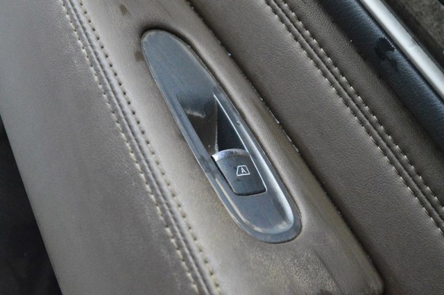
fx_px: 1016
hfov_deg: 24.6
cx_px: 222
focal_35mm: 82
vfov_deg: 16.5
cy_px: 148
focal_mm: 55
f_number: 5.6
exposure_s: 1/125
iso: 6400
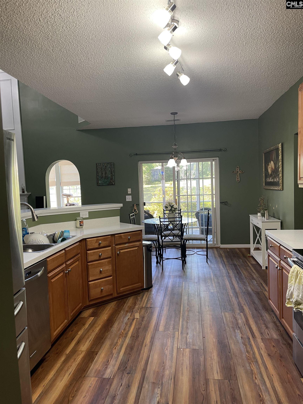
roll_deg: +2.5
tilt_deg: -3.8
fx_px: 292
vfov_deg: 69.4
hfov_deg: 54.9
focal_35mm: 25
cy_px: 202
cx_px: 152
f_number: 1.6
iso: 100
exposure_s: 1/60
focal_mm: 5.1
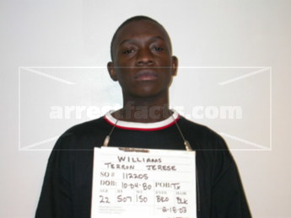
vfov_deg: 22.9
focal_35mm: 64
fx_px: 538
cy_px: 109
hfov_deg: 30.3
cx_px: 146
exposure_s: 1/60.3
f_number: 3.2
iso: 100
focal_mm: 13.3
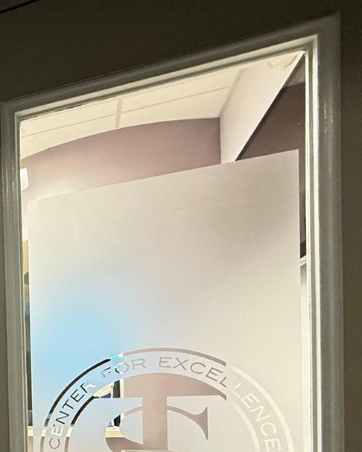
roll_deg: +2.0
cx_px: -112
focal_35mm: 36
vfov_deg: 45.4
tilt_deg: -1.7
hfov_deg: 31.5
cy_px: 409
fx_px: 482
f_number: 2.2
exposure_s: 1/60
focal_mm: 2.22
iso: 500
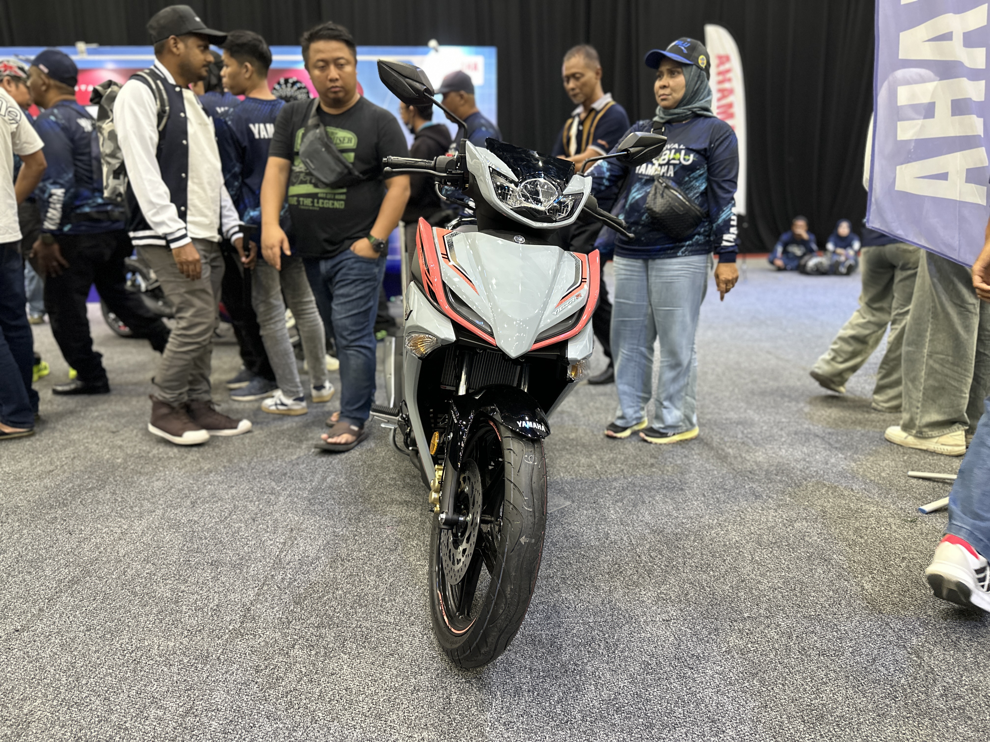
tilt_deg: -13.6
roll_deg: -0.2
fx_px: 686
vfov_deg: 56.8
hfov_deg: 71.6
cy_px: 371
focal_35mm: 24
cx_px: 495
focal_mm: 6.86
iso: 250
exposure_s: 1/50
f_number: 1.78
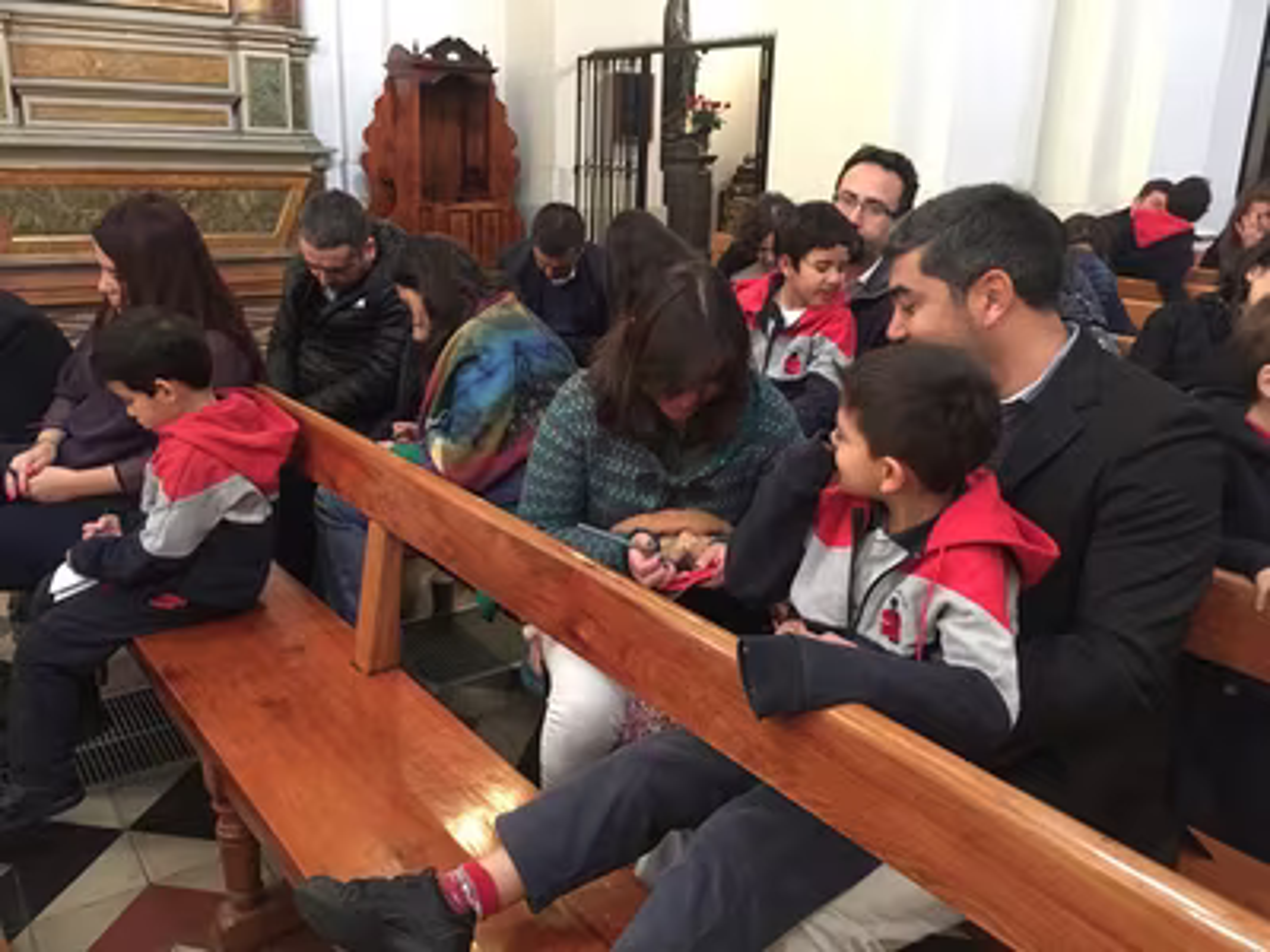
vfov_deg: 48.2
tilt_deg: -17.0
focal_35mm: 29
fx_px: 1064
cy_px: 476
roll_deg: -1.9
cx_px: 635
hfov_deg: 61.7
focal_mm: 4.15
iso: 200
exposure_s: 1/8
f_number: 2.2
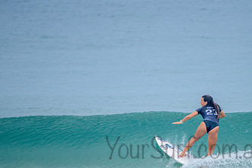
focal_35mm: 842
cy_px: 141
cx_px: 184
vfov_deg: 1.6
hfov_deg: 2.4
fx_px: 5896
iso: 720
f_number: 5.6
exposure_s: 1/2000
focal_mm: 480
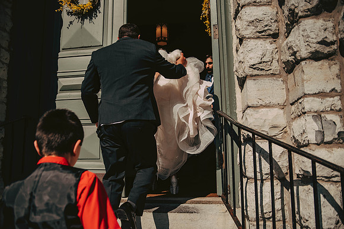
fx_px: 268
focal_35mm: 28
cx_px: 172
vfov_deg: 46.4
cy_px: 114
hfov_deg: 65.5
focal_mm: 28
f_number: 2.8
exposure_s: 1/4000
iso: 200
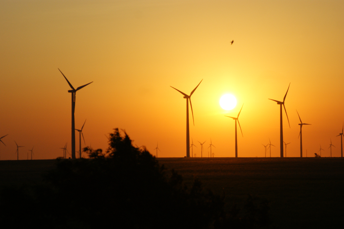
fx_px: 1719
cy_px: 114
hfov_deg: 11.4
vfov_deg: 7.6
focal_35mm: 180
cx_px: 172
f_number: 5.6
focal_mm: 120
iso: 400
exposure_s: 1/4000
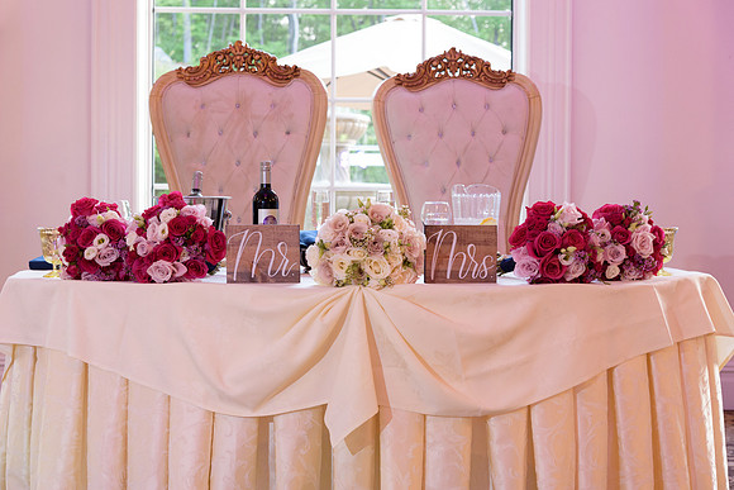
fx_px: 1183
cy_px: 245
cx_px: 367
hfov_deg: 34.5
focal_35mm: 58
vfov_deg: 23.4
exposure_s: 1/40
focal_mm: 58
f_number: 5.6
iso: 1600
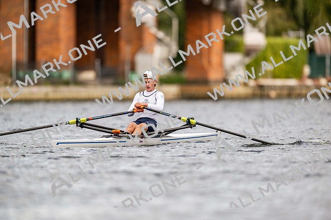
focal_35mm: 600
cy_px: 110
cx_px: 166
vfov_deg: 2.3
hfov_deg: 3.4
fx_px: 5515
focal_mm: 600
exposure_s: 1/2500
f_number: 4
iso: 640
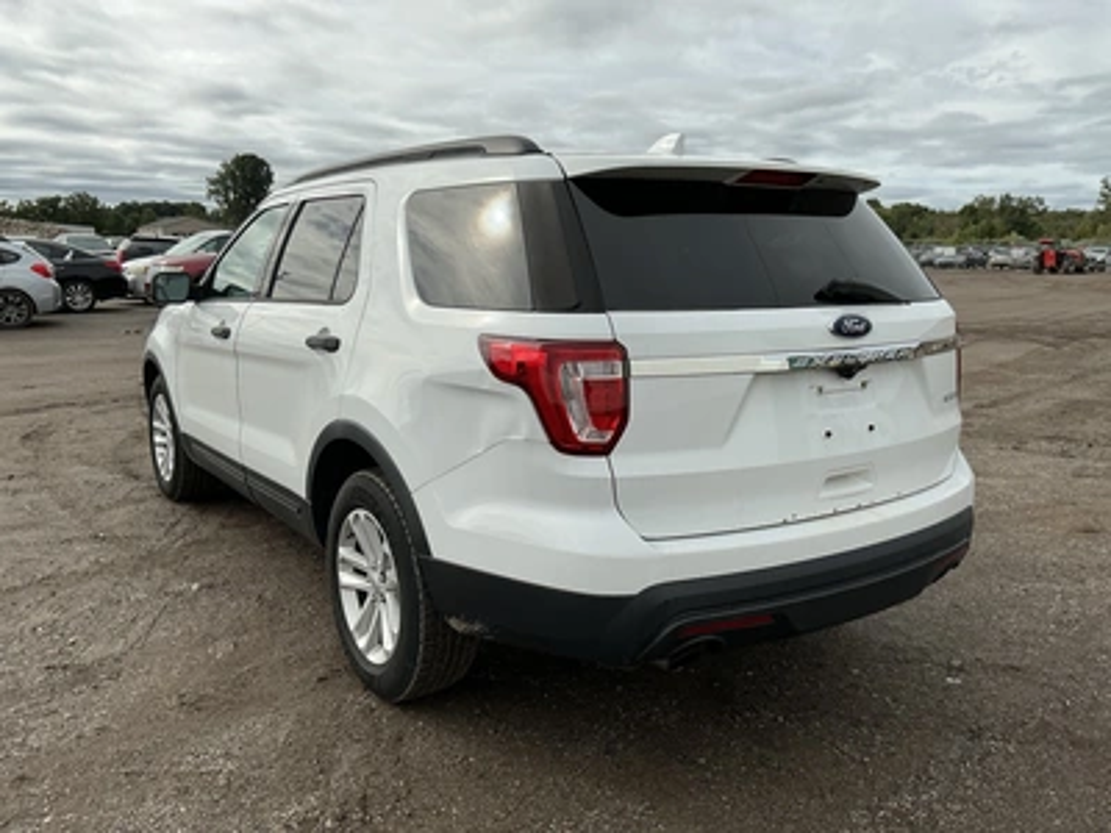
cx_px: 556
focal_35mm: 28
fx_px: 899
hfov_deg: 63.4
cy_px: 416
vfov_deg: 49.7
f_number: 1.8
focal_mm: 3
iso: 25
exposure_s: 1/2058
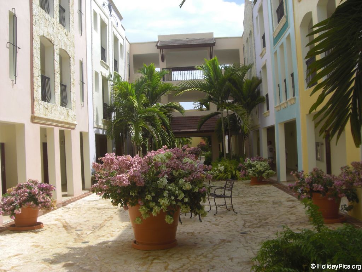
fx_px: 397
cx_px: 181
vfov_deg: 37.7
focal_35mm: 38
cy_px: 136
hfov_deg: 49.0
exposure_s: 1/160
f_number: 8
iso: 64
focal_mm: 6.2
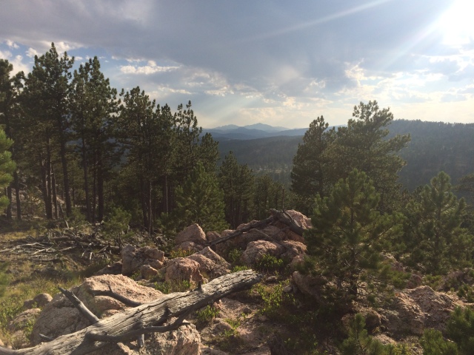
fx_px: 397
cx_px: 237
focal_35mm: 29
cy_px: 178
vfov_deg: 48.2
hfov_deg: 61.7
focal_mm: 4.15
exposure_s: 1/2564
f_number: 2.2
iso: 32
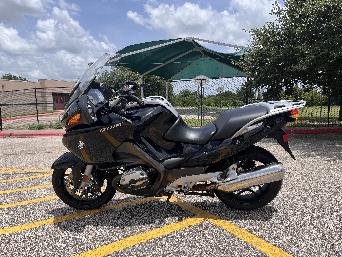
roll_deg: +1.1
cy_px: 128
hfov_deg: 67.3
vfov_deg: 53.1
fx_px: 257
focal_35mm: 26
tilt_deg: -5.1
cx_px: 171
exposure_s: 1/3623
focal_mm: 5.1
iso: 50
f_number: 1.6
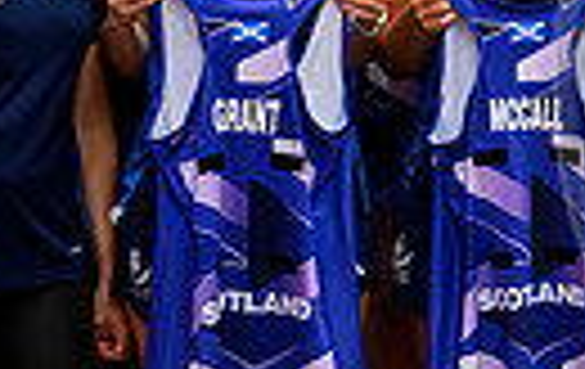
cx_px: 1094
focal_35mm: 193
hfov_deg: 10.2
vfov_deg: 6.8
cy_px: -9
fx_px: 3085
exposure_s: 1/320
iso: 4000
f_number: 3.5
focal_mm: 40
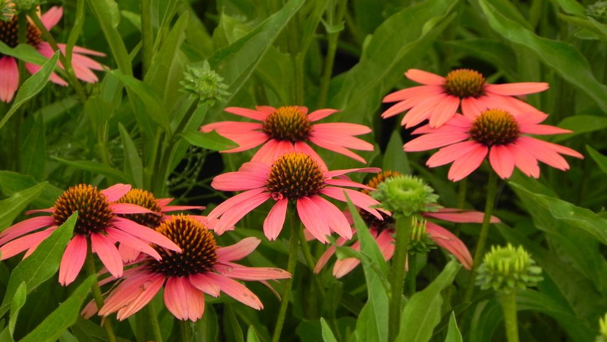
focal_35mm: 368
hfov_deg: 5.9
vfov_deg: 3.3
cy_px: 216
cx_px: 304
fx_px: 5924
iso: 160
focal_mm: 59.9
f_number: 5
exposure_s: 1/250
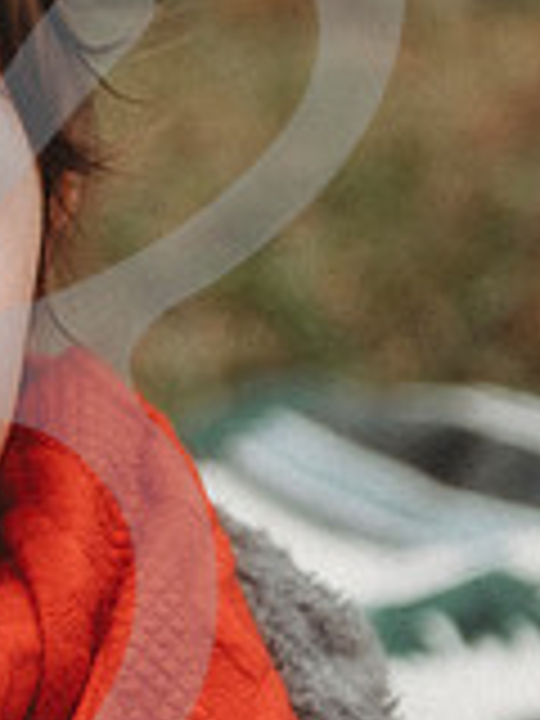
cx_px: -490
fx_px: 6136
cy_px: 489
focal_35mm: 295
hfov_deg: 5.0
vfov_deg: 6.7
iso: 100
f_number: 2.8
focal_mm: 62
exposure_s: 1/640
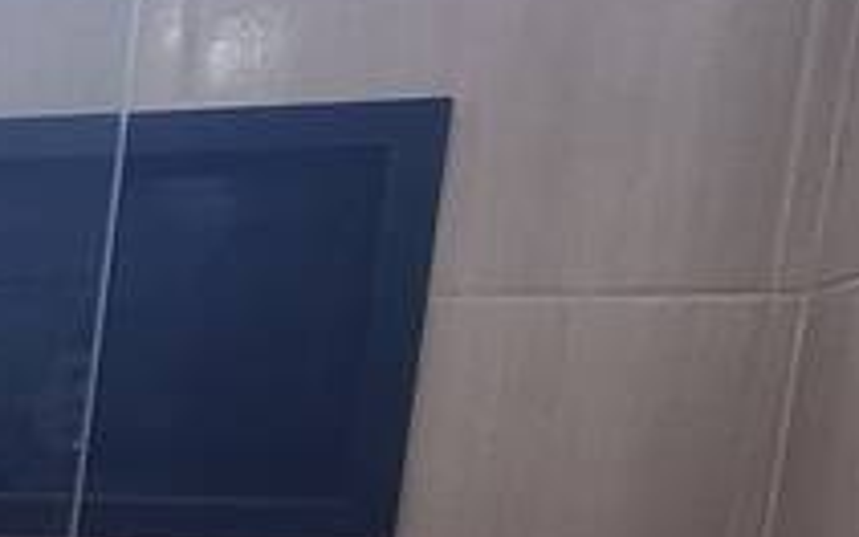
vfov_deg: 13.1
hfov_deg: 13.0
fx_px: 2201
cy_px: 834
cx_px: -1457
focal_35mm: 94
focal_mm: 2.22
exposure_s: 1/131
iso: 64
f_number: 2.2
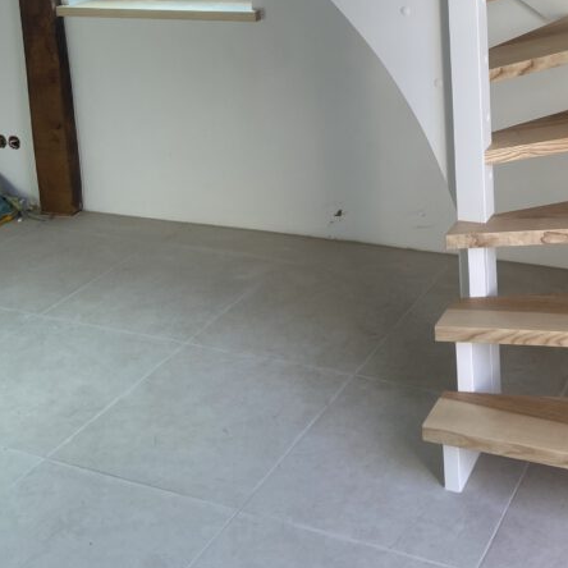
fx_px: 984
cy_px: -14
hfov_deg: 31.6
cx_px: 427
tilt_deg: -8.2
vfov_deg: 29.8
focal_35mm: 53
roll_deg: +3.5
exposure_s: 1/122
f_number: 1.8
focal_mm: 4.25
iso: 32
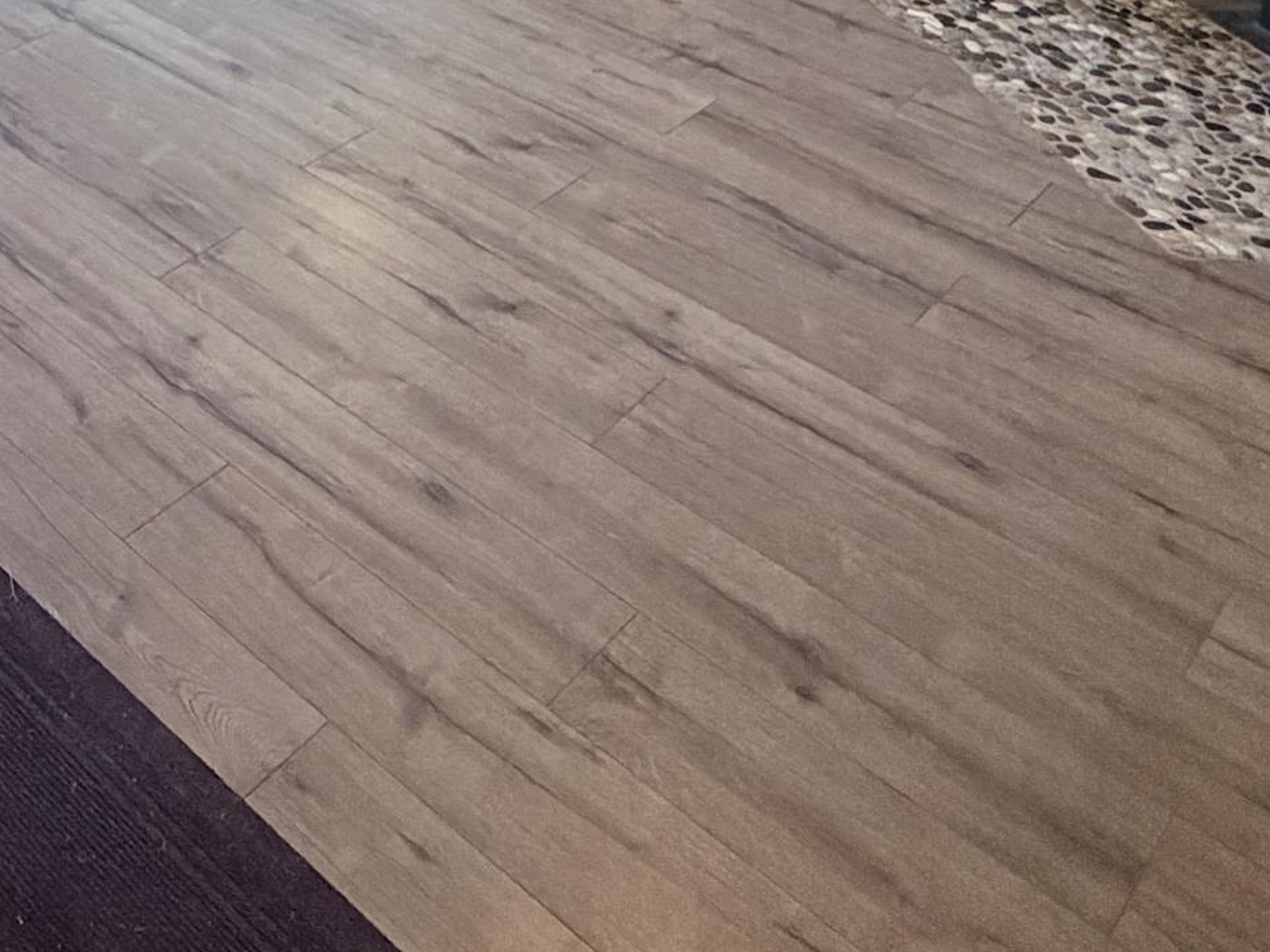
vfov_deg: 24.6
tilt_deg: -11.4
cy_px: -466
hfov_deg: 36.5
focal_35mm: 46
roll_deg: -0.6
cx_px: -39
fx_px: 1687
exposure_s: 1/60
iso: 200
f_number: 2.2
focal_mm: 2.22
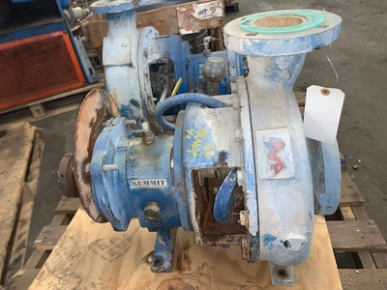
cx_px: 194
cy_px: 145
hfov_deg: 67.3
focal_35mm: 26
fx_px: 291
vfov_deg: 53.1
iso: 50
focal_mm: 4.25
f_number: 1.8
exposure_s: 1/13
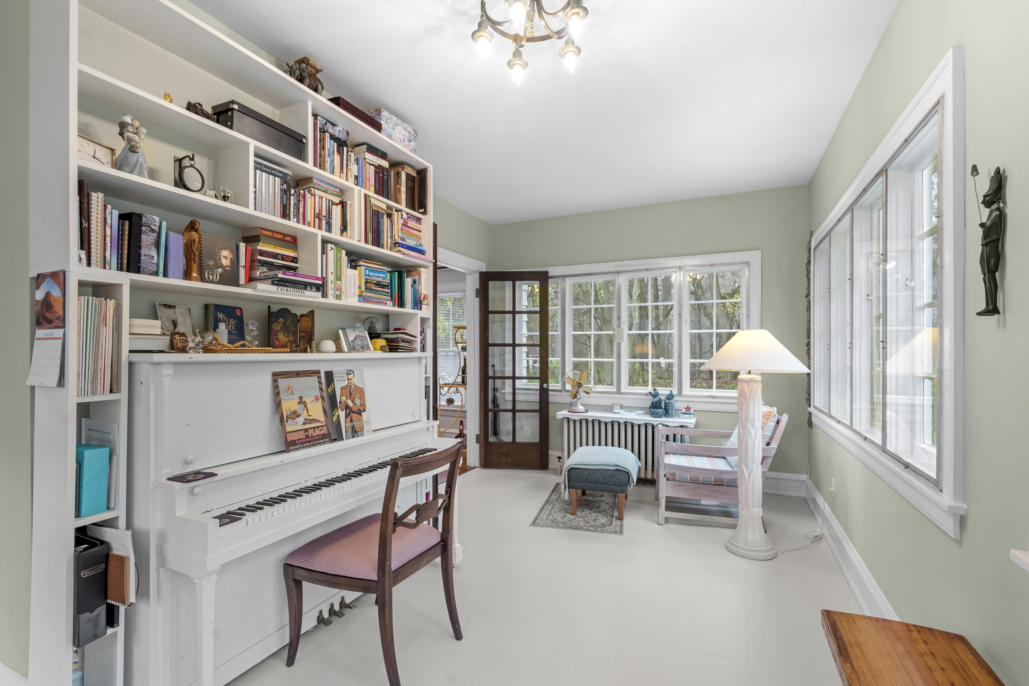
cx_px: 514
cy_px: 343
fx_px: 457
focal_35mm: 16
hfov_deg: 96.7
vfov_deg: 73.7
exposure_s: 1/6
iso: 1000
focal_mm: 16
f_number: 9
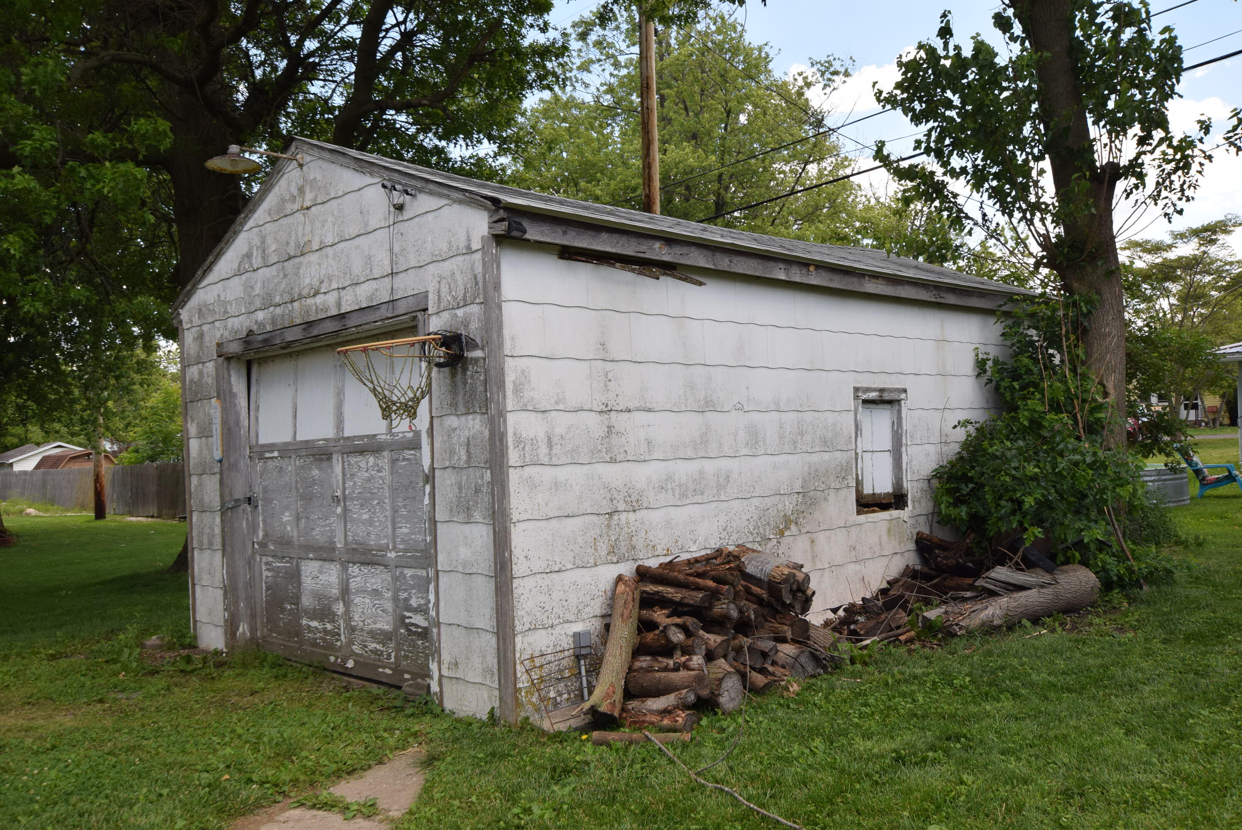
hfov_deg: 61.9
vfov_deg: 43.7
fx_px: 1036
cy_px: 415
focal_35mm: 30
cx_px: 621
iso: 320
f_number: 8
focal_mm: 20
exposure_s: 1/250
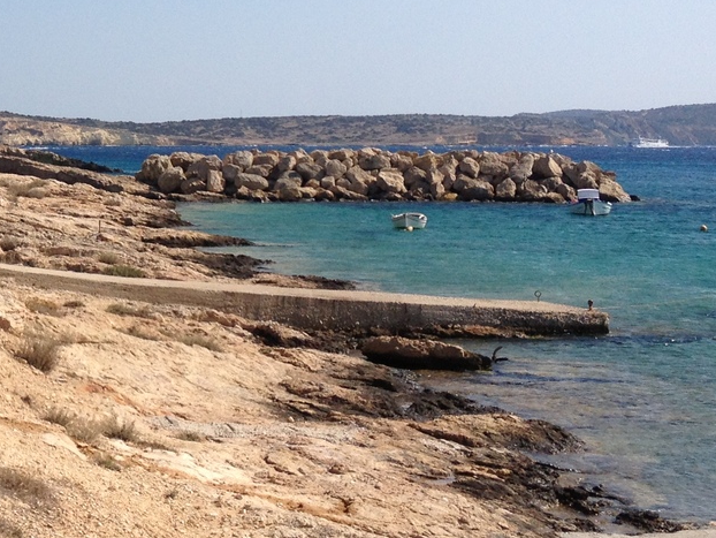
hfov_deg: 21.0
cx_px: -13
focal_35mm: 90
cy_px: 79
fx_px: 1862
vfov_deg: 16.3
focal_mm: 4.28
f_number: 2.4
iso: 50
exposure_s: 1/2907
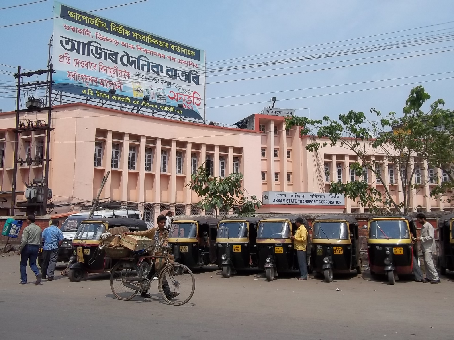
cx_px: 227
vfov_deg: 44.2
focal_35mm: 32
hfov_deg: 56.8
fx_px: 420
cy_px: 170
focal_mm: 5.7
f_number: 5.5
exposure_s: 1/640
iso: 80
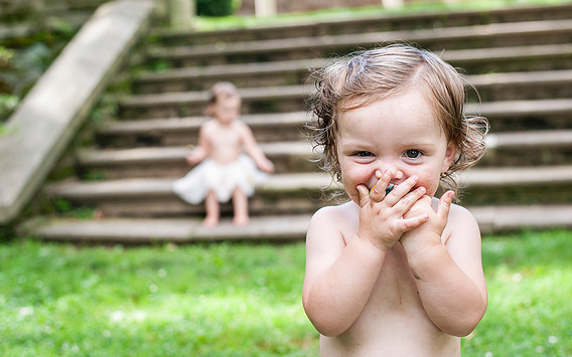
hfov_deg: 38.9
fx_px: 811
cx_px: 284
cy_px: 165
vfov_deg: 24.9
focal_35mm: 52
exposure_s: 1/1000
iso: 800
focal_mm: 50
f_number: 4
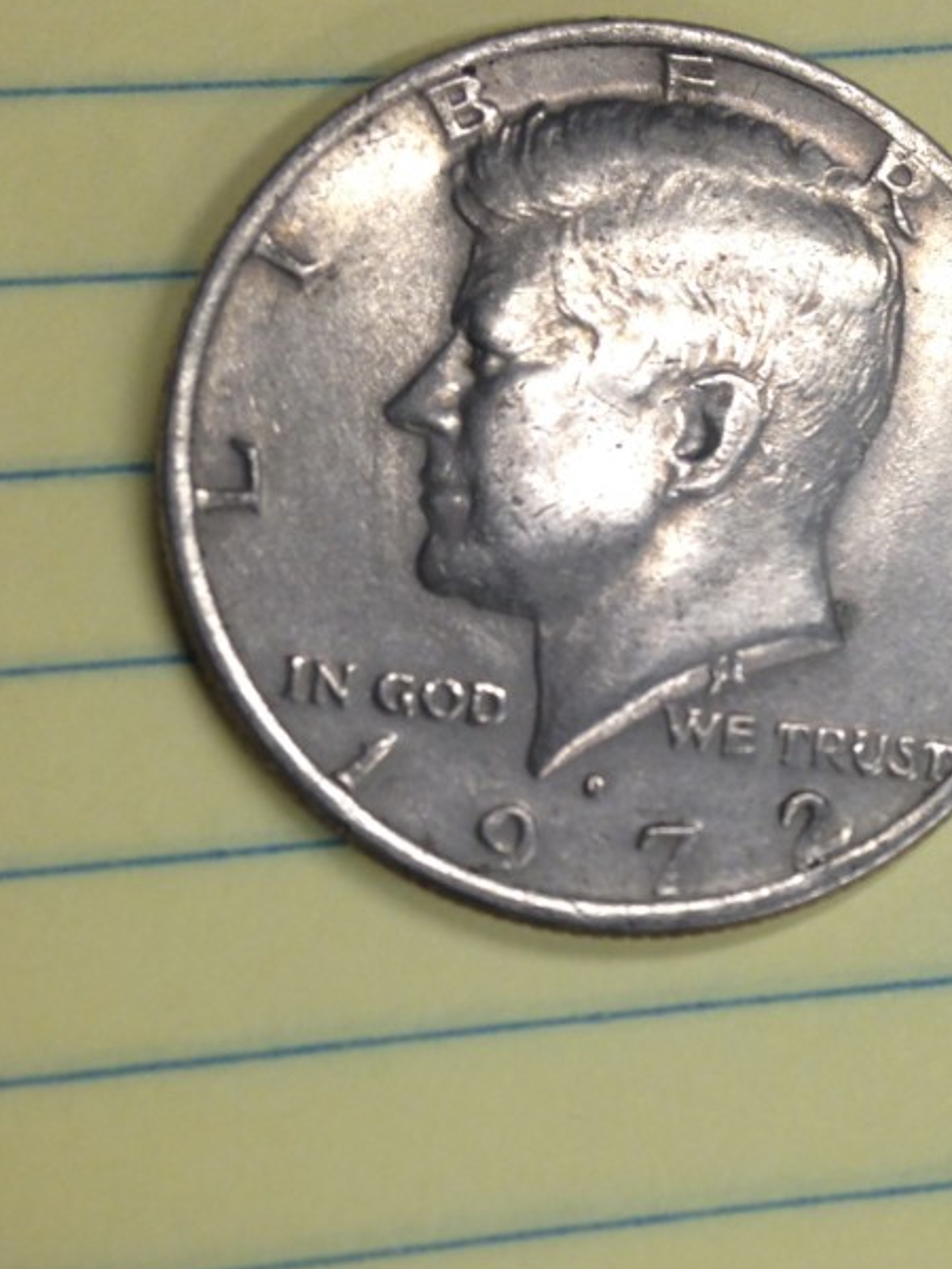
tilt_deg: -79.1
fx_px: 2017
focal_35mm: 55
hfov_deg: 26.4
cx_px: 647
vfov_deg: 34.9
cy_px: 694
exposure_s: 1/20
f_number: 2.4
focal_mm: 4.12
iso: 50
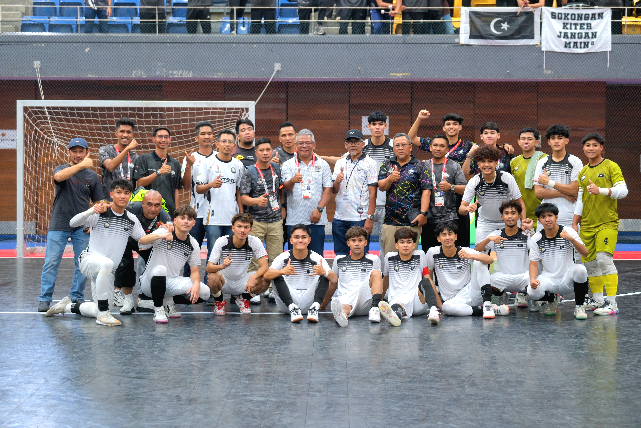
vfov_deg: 18.2
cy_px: 214
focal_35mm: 75
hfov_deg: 27.0
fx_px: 1335
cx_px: 320
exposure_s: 1/125
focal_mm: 50
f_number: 2.8
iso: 800
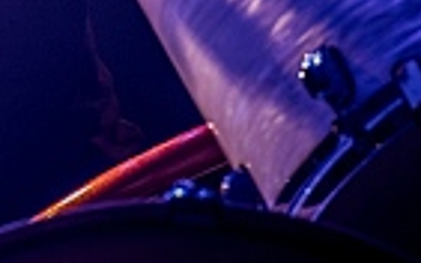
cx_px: -451
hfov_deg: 2.0
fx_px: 11905
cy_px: -345
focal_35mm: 1038
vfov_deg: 1.3
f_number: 4.5
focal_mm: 200
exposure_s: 1/100
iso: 2500
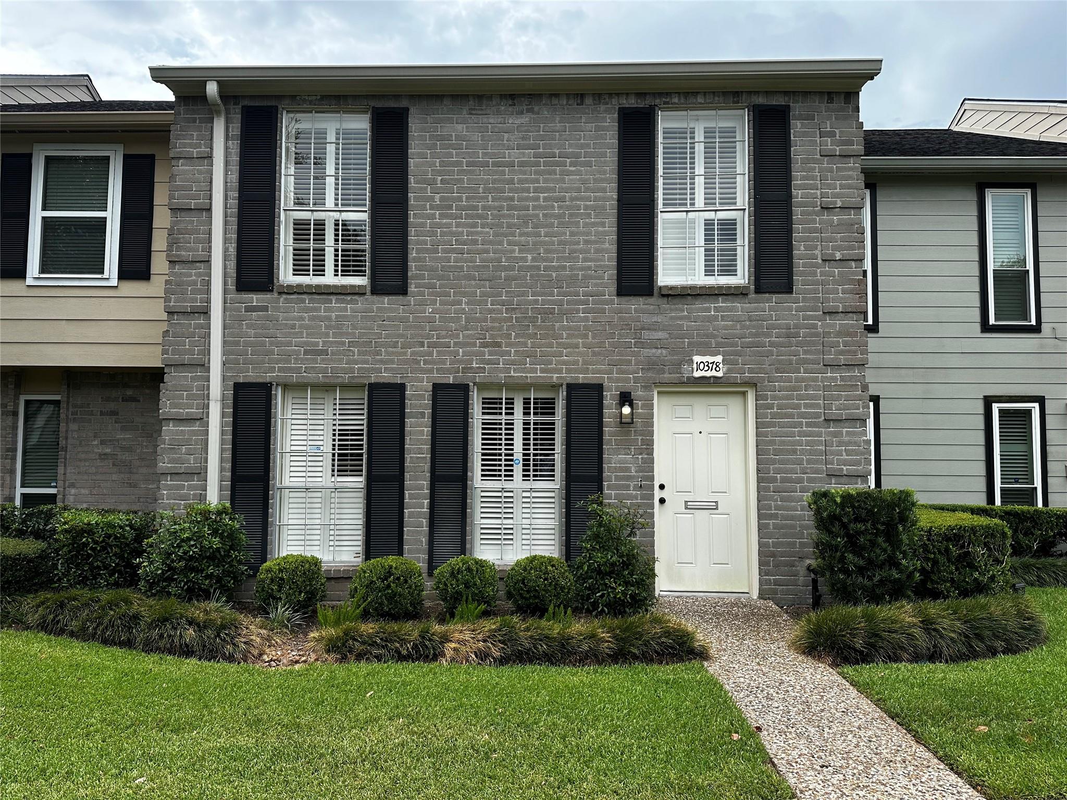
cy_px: 400
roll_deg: -0.6
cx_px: 534
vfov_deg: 56.8
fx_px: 740
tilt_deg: +3.7
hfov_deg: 71.6
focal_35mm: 24
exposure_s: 1/1664
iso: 80
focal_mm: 6.86
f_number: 1.78
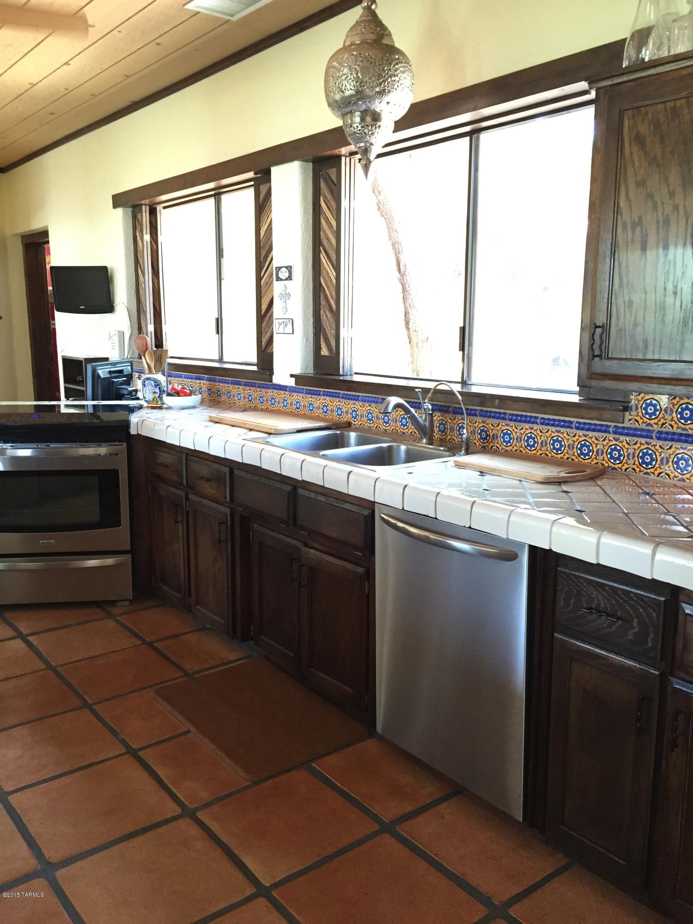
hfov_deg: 48.2
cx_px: 346
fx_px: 774
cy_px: 462
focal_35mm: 29
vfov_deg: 61.7
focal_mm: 4.15
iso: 200
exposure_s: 1/30
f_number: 2.2
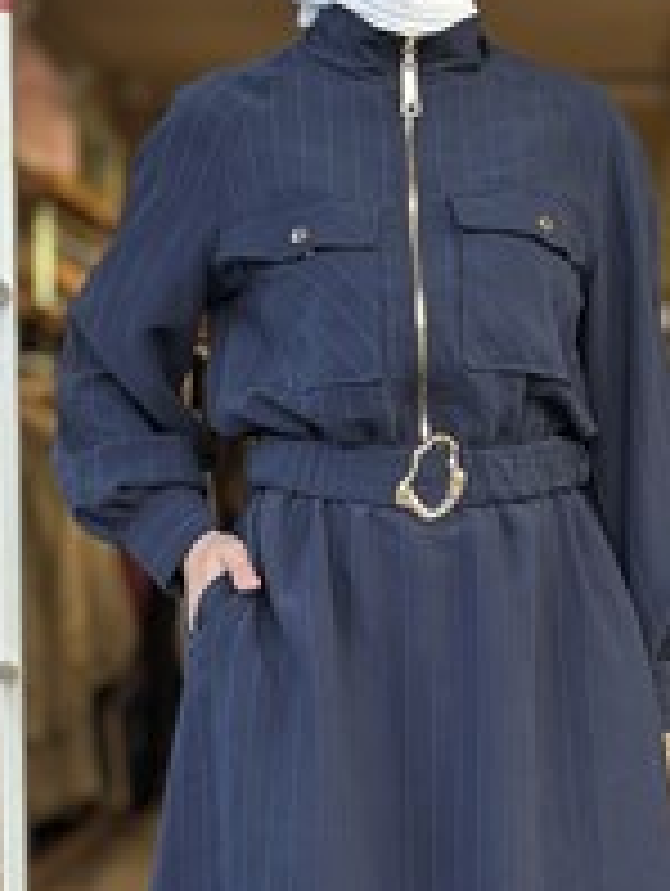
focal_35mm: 126
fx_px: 3245
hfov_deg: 11.8
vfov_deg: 15.5
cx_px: 477
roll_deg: +0.0
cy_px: 680
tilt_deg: -2.4
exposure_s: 1/168
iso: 125
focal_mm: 6.86
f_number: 1.78
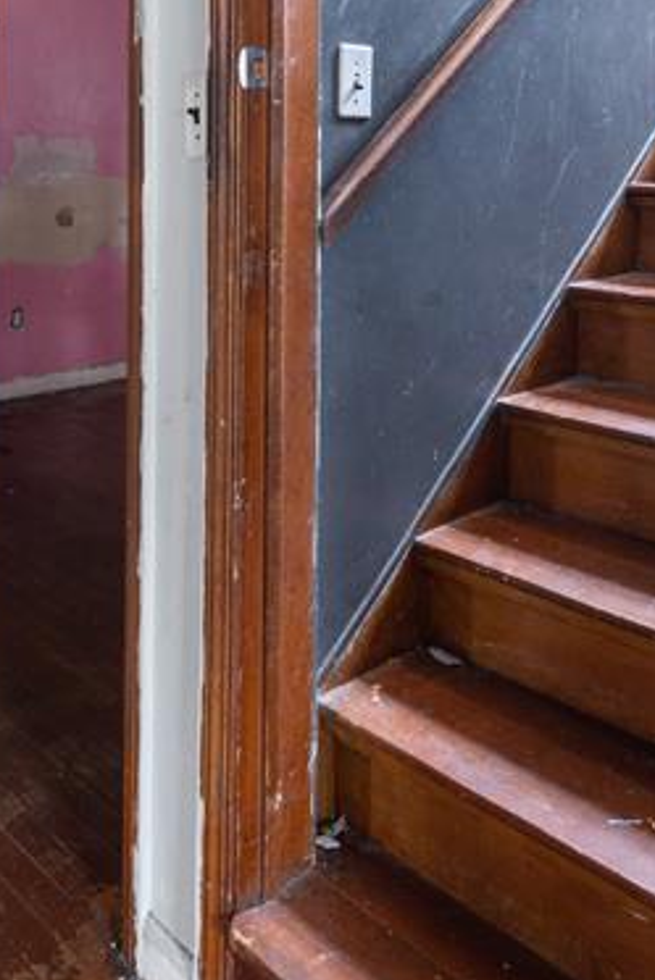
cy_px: 205
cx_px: 350
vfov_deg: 51.3
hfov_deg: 37.9
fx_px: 954
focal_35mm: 35
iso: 400
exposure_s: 1/2.5
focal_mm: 17
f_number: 9
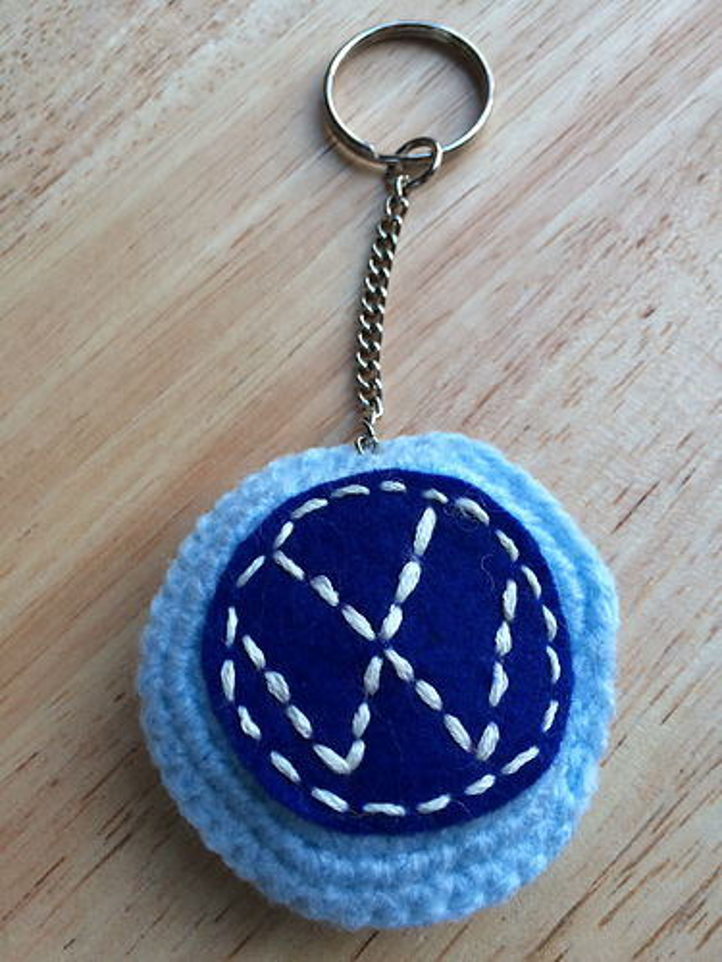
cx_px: 361
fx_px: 806
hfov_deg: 48.2
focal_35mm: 29
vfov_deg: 61.7
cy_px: 481
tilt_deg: -75.4
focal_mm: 4.15
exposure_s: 1/33
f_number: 2.2
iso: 100
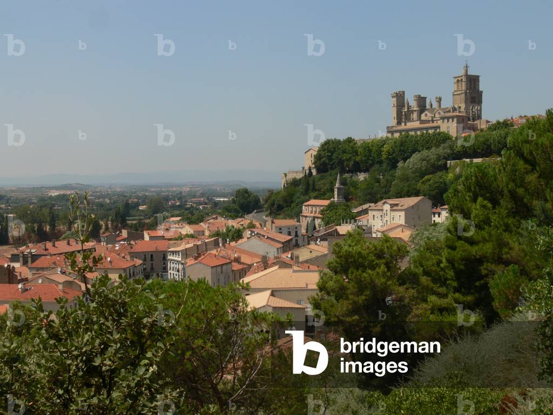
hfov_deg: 38.2
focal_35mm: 50
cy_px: 208
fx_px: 799
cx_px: 276
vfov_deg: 29.1
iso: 80
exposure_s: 1/200
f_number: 10
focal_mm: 10.5
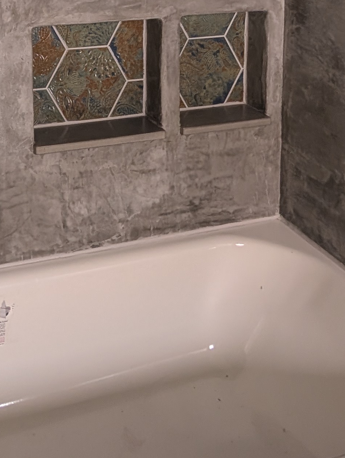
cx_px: 22
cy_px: -48
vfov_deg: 39.1
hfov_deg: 34.4
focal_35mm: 39
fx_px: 517
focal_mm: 2.02
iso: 127
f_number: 1.7
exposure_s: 1/23.8
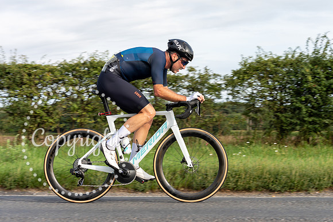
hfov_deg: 28.4
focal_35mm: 71
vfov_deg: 19.2
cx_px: 224
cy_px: 77
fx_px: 654
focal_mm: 49
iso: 160
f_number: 5
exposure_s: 1/640
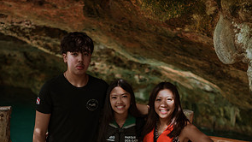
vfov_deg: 20.7
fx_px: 374
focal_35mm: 56
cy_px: 146
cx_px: 125
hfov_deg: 37.2
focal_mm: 35
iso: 50
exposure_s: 1/100
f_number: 1.8
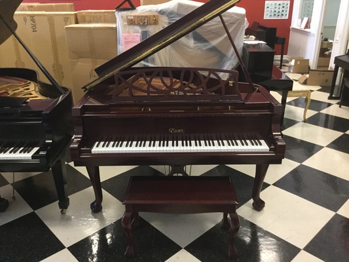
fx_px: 313
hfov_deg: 58.3
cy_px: 131
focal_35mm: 31
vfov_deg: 45.5
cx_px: 174
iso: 200
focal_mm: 3.3
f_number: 2.4
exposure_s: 1/30
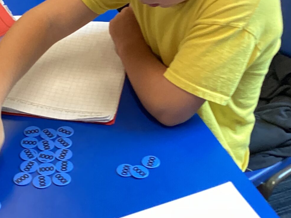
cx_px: 99
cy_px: 81
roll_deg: +0.6
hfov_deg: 24.0
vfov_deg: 18.2
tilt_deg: -35.8
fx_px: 681
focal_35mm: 81
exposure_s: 1/50
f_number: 2.4
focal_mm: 3.3
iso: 125
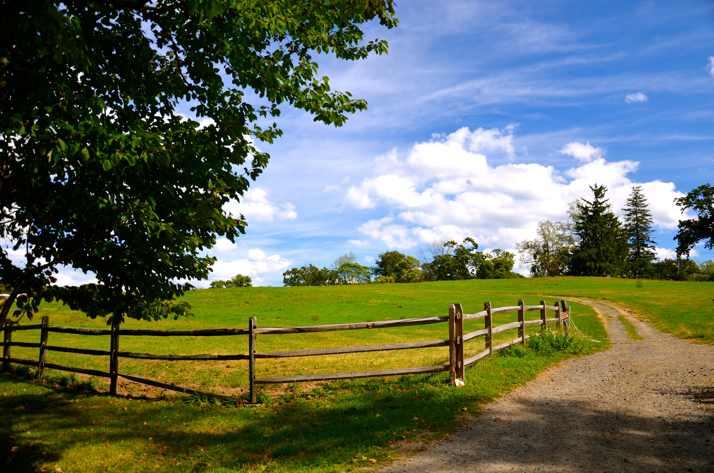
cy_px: 236
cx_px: 357
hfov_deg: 57.3
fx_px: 653
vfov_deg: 39.8
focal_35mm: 33
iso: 100
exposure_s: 1/250
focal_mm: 22
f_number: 4
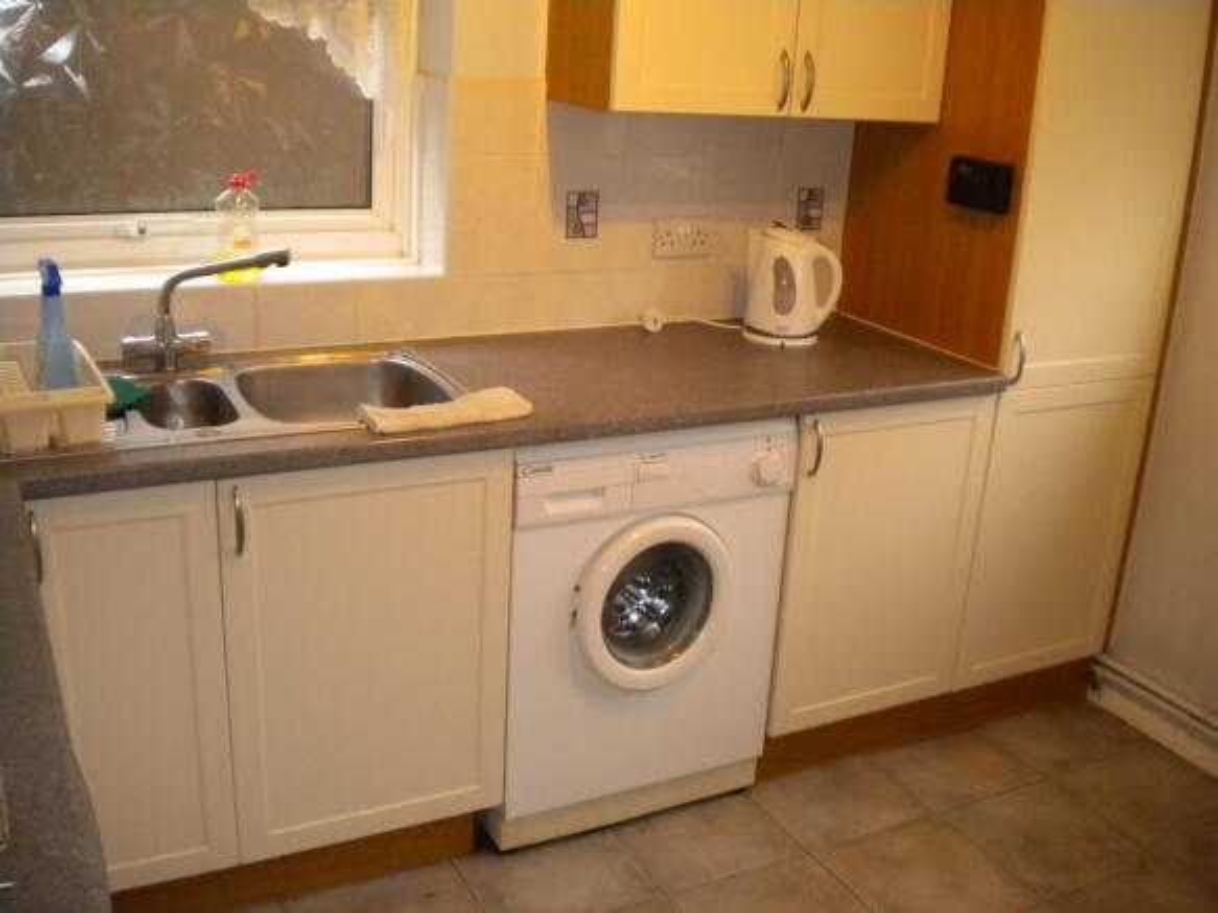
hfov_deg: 52.6
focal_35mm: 35
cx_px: 609
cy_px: 456
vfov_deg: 40.7
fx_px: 1231
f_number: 3.1
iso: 400
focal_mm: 6.3
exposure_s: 1/30
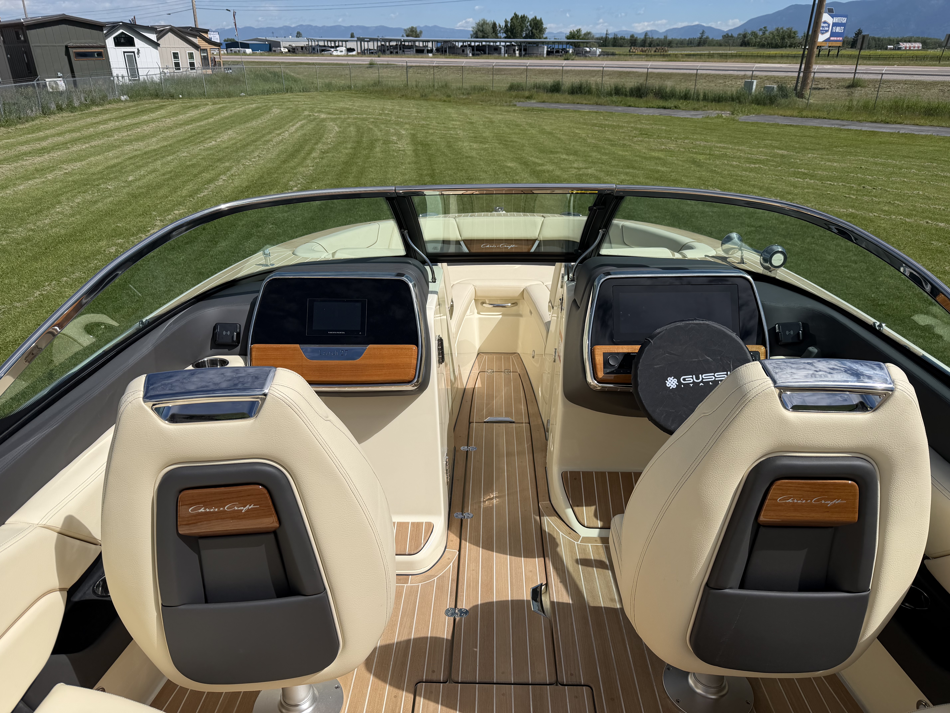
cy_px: 356
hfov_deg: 71.6
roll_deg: +0.4
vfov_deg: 56.8
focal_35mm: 24
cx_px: 475
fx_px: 659
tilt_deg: -24.2
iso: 80
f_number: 1.78
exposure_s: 1/10309
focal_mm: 6.76
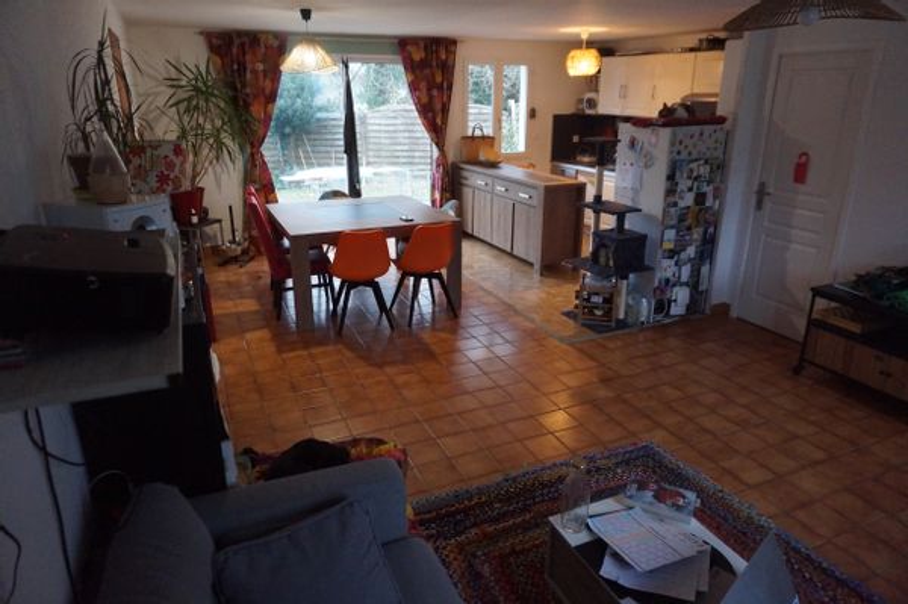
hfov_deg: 73.8
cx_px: 454
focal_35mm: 24
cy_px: 302
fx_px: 605
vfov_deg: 53.1
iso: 3200
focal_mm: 16
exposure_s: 1/100
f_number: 3.5
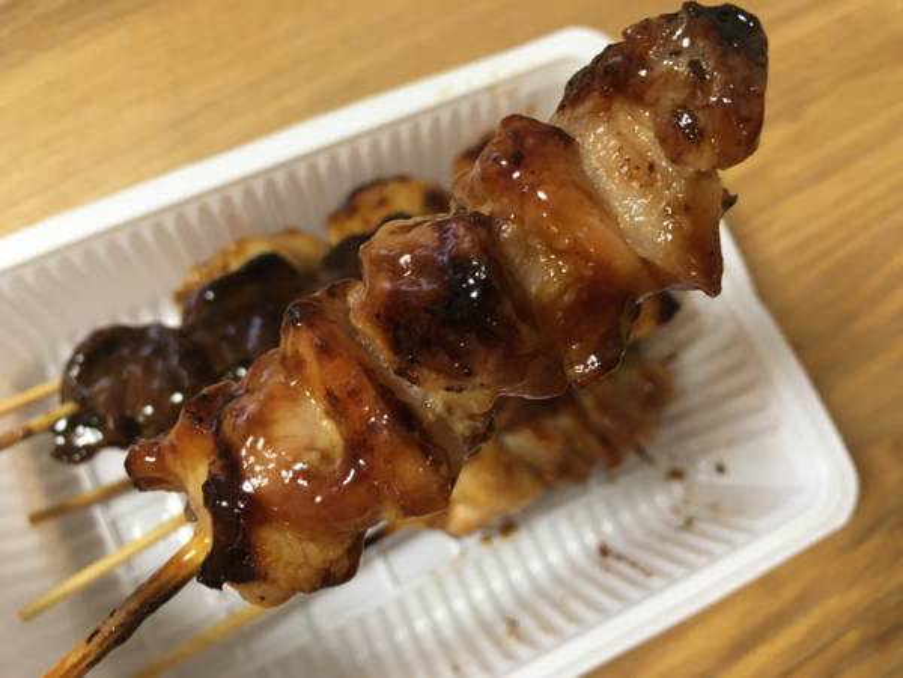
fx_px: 756
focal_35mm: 29
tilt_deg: -74.6
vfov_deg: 48.2
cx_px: 452
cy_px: 339
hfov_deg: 61.7
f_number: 2.2
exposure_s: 1/30
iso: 160
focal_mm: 4.15
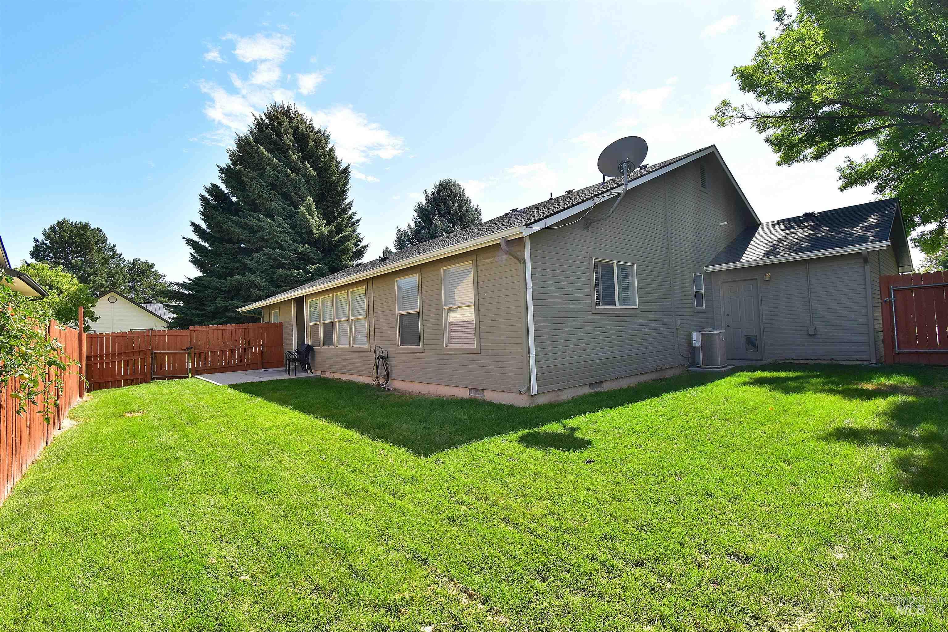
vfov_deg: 77.3
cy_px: 316
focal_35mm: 15
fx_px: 395
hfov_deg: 100.4
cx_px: 474
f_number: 10
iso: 250
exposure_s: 1/200
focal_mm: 10
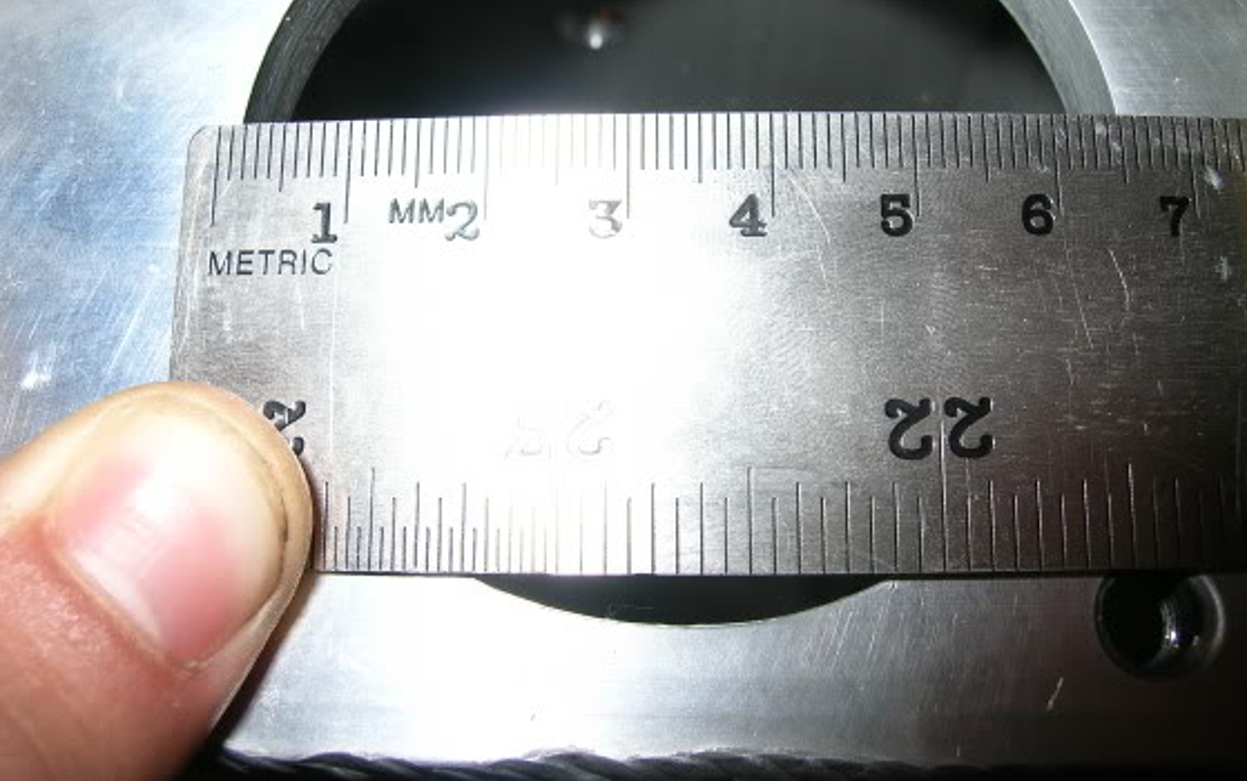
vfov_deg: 32.7
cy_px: 306
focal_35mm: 39
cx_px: 631
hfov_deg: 50.4
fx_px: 1326
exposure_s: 1/60.1
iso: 50
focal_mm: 6
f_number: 3.7
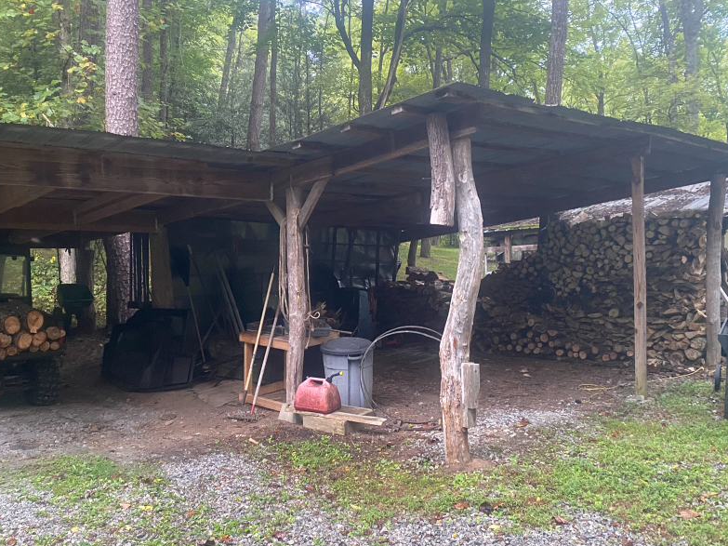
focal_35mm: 34
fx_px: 715
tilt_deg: -2.5
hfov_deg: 53.7
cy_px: 312
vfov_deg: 41.7
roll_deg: +1.8
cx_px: 305
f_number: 1.8
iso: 400
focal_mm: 4.25
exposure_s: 1/60
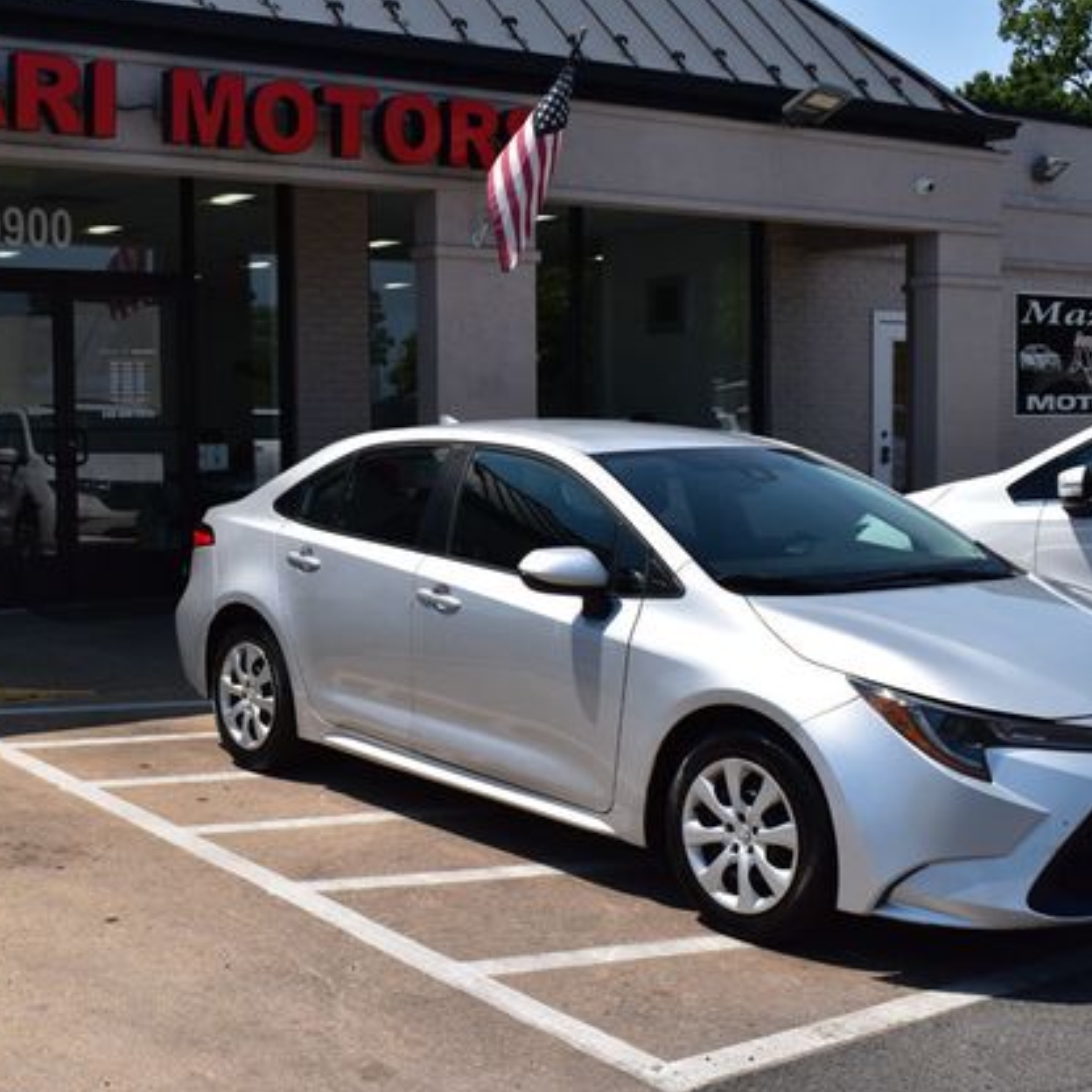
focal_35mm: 47
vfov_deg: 36.1
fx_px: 1677
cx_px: 383
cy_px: 543
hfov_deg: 35.8
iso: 220
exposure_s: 1/500
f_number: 11
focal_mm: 24
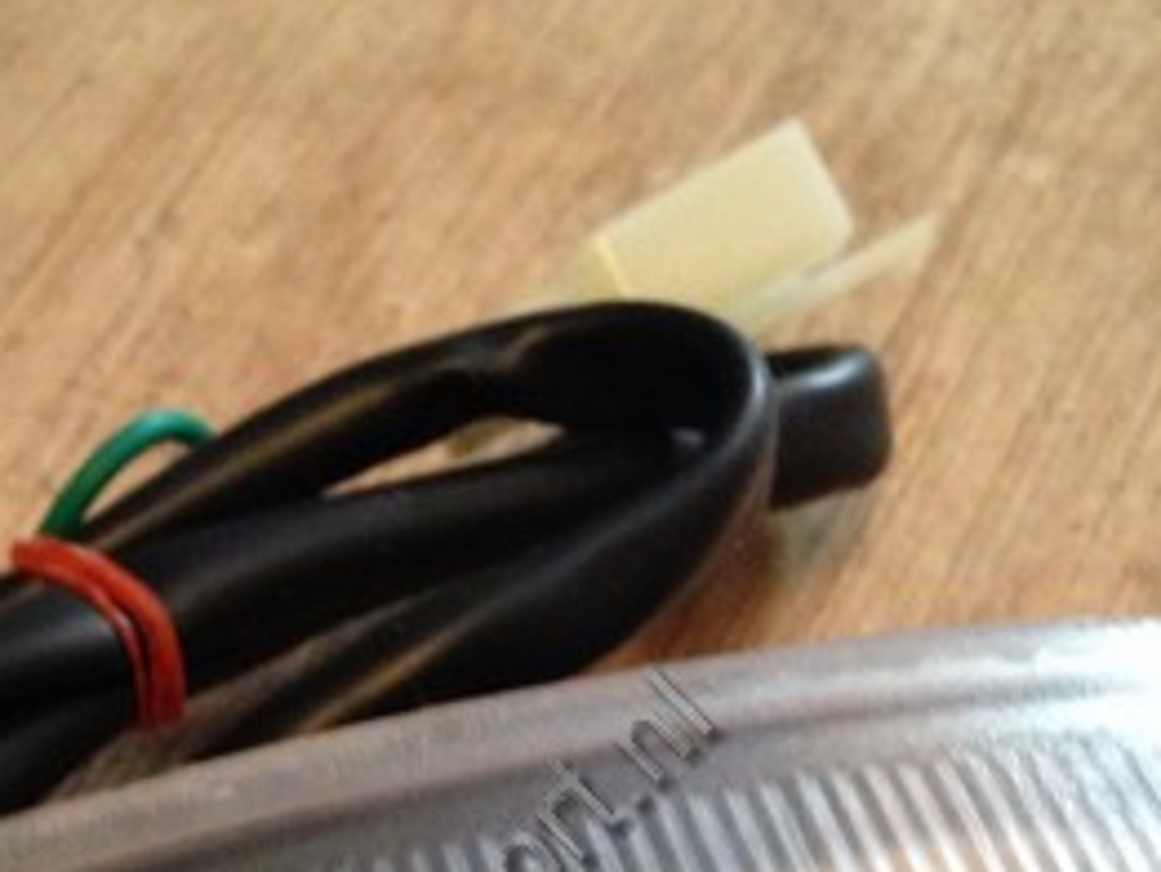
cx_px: 329
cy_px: 1063
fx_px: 2718
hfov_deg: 23.9
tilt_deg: -52.7
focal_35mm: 81
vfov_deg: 17.3
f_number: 2.4
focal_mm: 4.12
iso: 320
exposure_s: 1/17
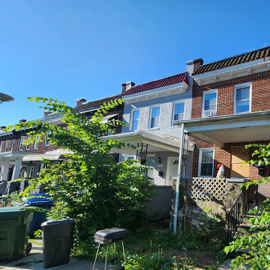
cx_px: 215
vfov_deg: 76.7
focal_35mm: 19
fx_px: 168
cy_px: 163
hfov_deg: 70.2
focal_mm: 2.2
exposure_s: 1/1449
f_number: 2.2
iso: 50
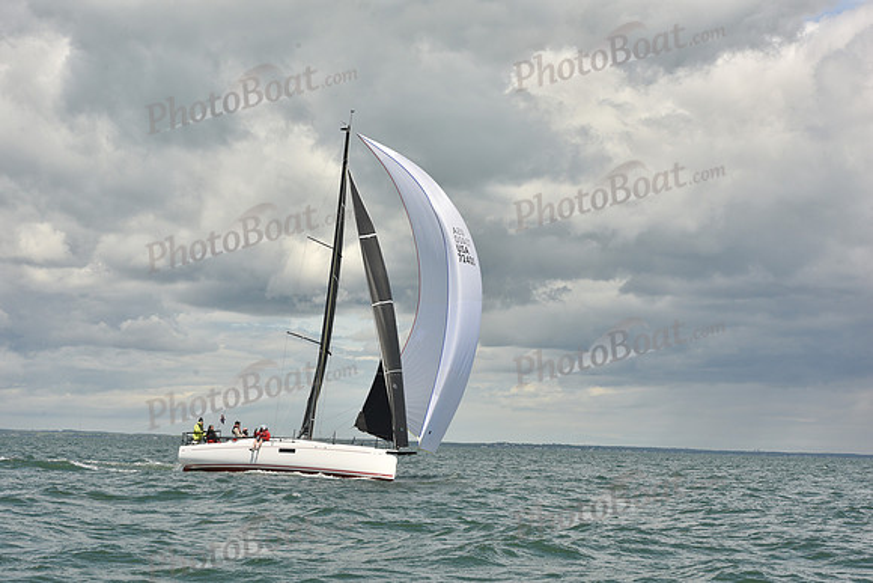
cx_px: 436
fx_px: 2183
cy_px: 292
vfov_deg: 15.2
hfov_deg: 22.6
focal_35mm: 90
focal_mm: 90
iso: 320
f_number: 13
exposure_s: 1/800
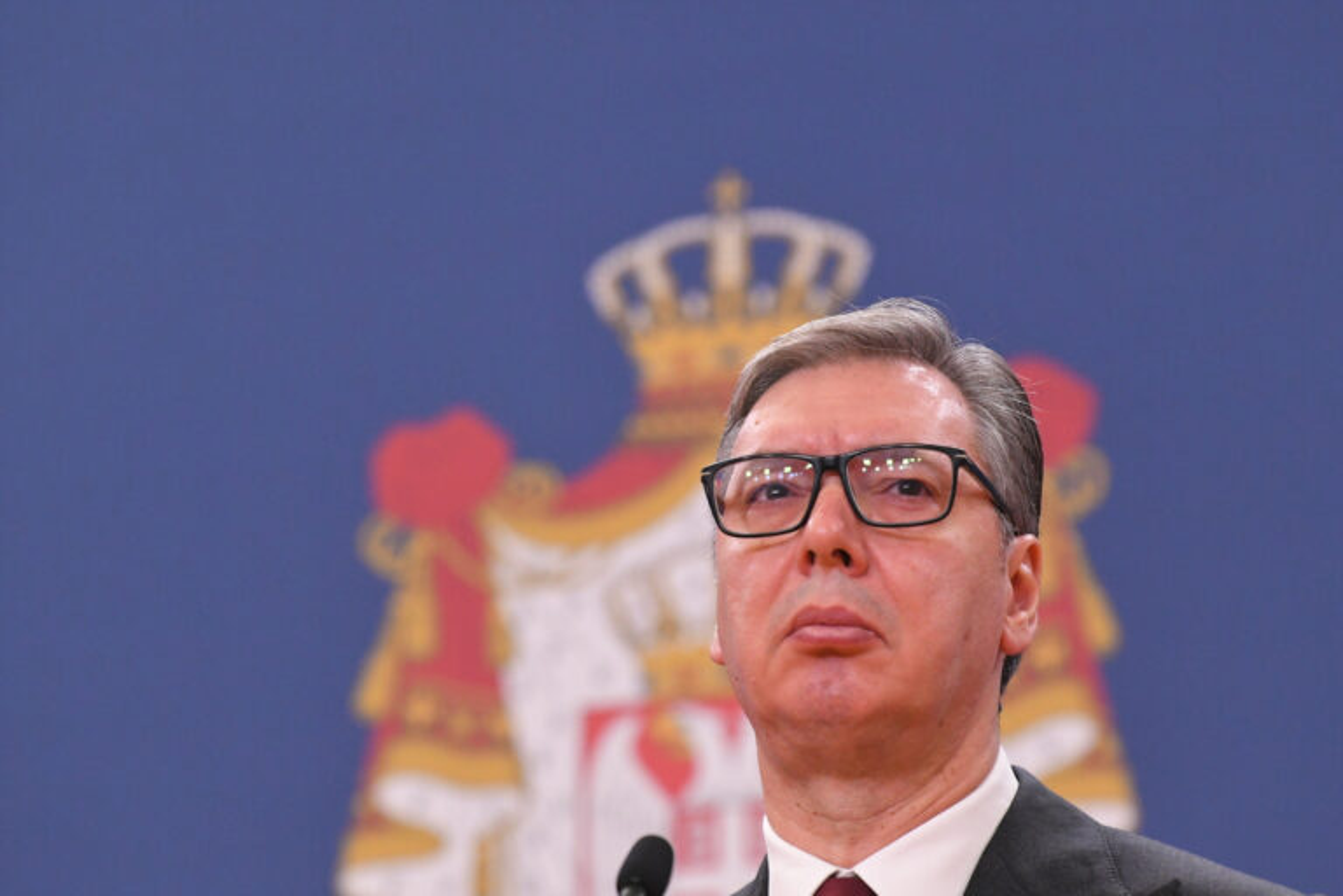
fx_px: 11191
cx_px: 672
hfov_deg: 6.9
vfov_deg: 4.6
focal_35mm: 300
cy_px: 448
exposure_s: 1/400
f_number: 4
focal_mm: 200
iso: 3200
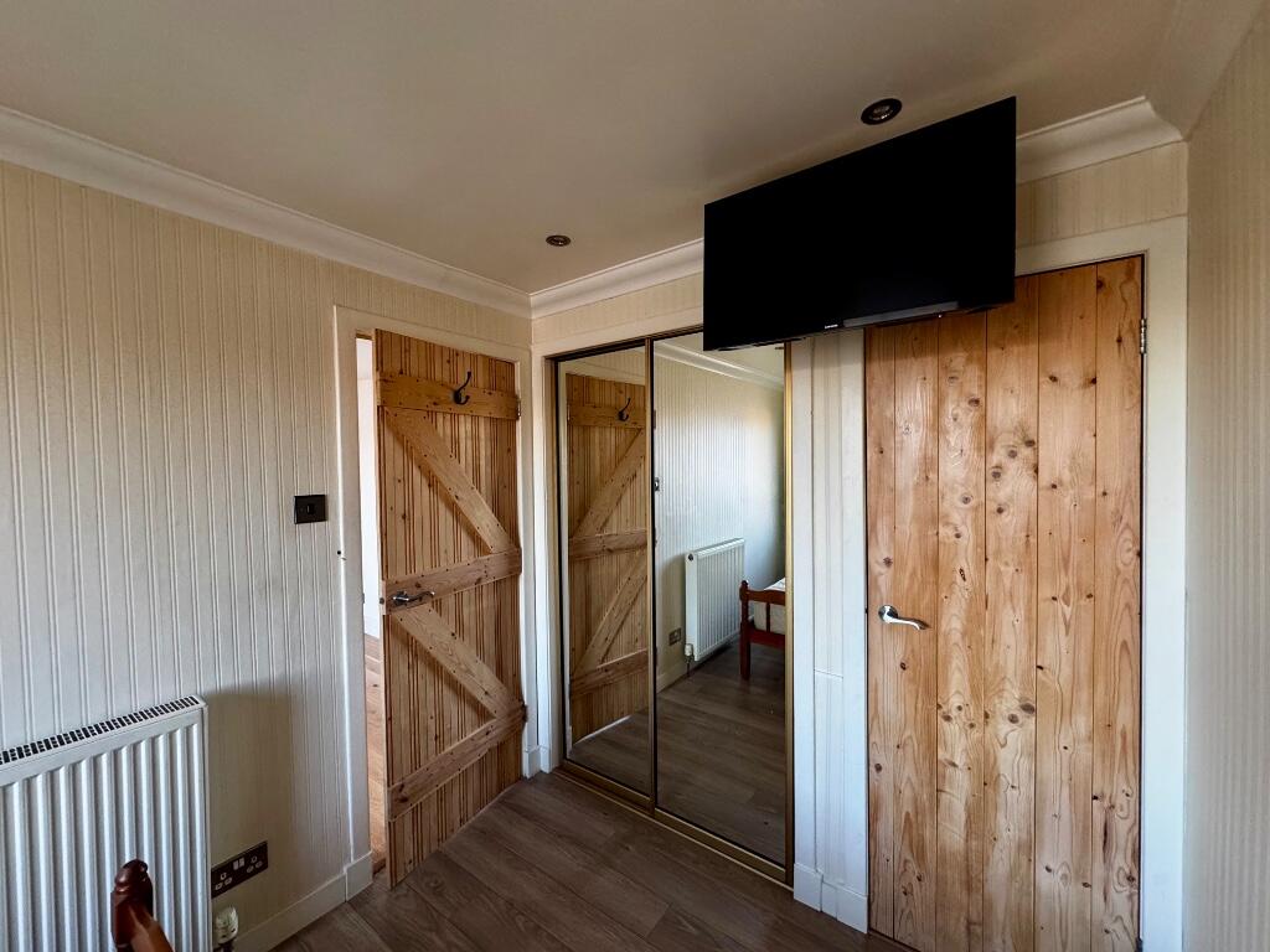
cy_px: 476
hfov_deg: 102.1
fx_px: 514
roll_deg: +1.0
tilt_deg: -1.5
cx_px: 635
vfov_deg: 85.7
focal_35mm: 14
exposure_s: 1/66
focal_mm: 2.22
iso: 320
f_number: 2.2
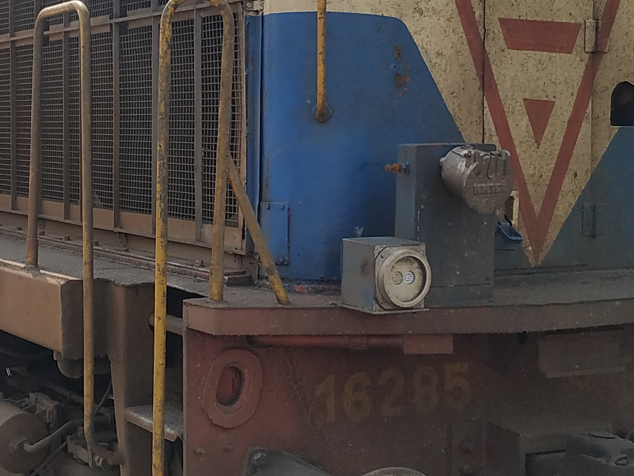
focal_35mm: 70
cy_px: 199
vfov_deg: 21.0
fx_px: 1282
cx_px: 172
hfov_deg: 27.5
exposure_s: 1/3374
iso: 250
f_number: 1.9
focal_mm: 3.94
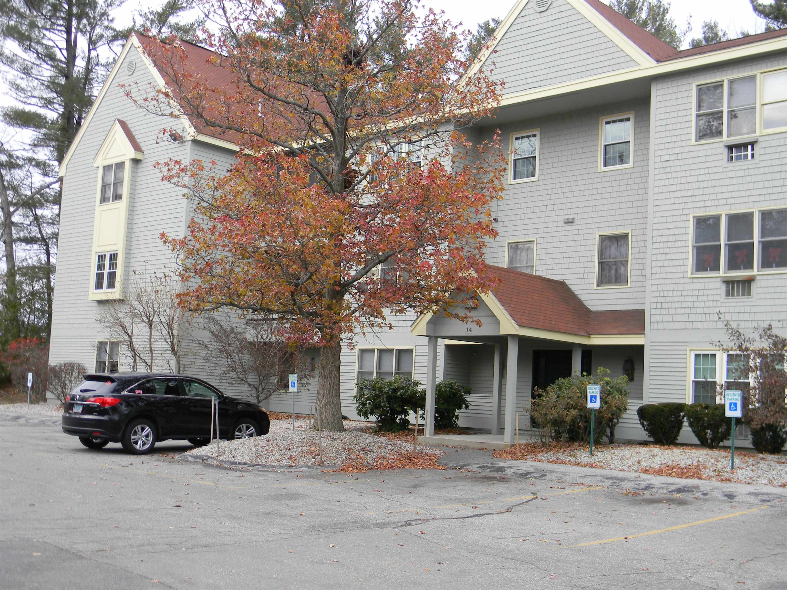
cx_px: 394
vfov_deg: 35.1
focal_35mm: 41
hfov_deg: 45.8
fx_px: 932
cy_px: 295
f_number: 3.8
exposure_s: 1/106
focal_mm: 7.3
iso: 80
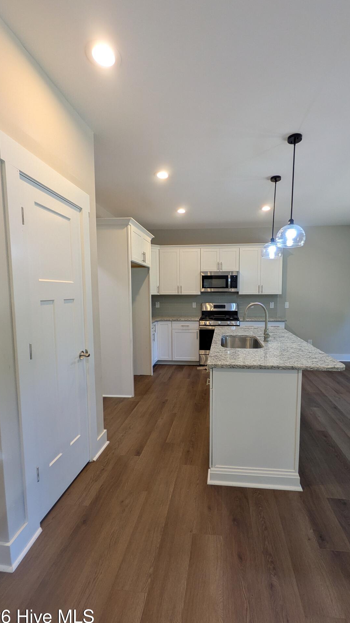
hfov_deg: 66.7
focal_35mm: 16
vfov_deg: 99.4
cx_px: 200
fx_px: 264
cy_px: 320
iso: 86
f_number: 2.2
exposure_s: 1/60
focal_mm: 1.85
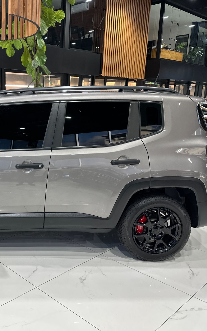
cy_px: 166
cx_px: 24
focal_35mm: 34
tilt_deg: -13.0
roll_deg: -0.2
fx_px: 307
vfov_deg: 56.7
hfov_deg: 35.3
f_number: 1.78
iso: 160
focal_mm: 6.86
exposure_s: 1/60
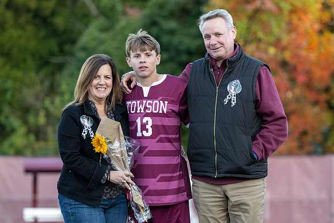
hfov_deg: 9.7
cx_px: 190
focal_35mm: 212
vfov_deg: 6.5
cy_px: 124
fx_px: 1966
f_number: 3.5
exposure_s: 1/400
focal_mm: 175
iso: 1100
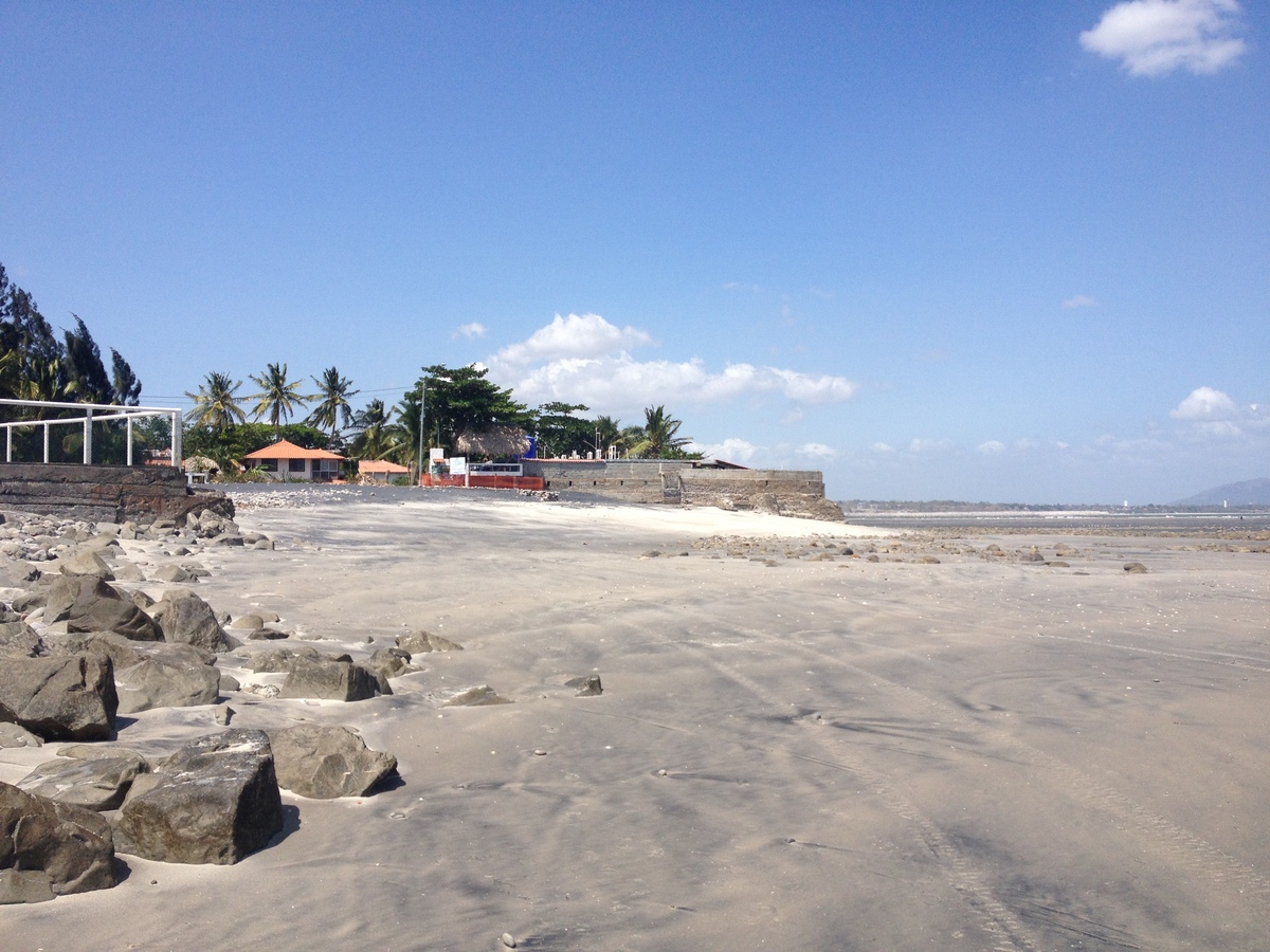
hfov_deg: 52.6
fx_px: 1284
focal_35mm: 35
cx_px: 635
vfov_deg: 40.7
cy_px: 476
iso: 50
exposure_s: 1/2304
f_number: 2.4
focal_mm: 4.28
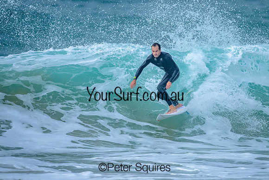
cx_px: 174
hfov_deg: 1.9
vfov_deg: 1.3
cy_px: 79
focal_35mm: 1094
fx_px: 8179
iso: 500
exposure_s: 1/2000
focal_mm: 800
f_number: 6.3
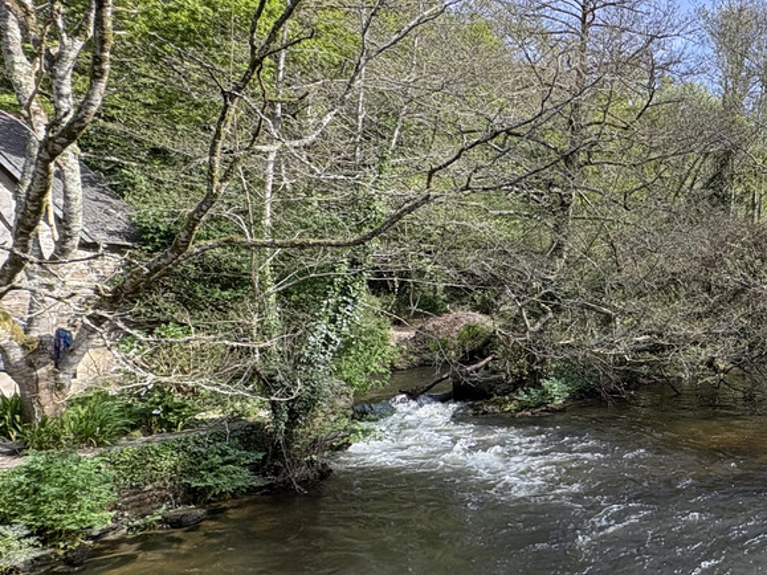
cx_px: 790
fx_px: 642
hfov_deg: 48.9
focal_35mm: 29
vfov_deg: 47.9
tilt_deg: -2.3
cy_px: 346
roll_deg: +0.4
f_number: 2.2
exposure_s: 1/386
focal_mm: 2.22
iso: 64
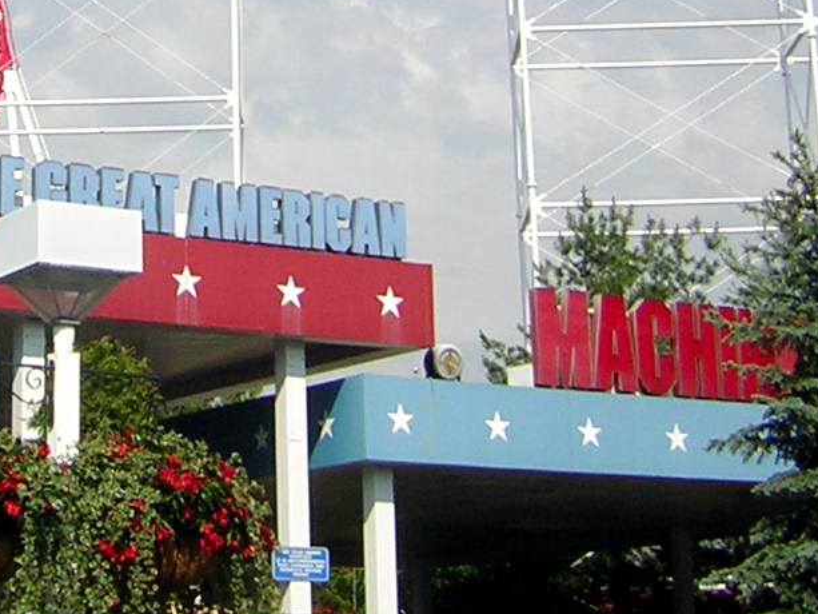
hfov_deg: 20.6
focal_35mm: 94
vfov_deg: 15.3
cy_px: -89
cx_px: 163
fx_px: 2222
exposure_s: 1/462
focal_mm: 4.7
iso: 50
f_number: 5.2
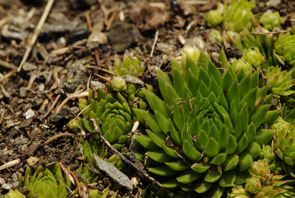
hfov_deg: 16.0
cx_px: 148
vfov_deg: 10.8
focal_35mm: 128
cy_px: 99
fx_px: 1046
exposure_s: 1/320
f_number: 9
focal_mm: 85
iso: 100
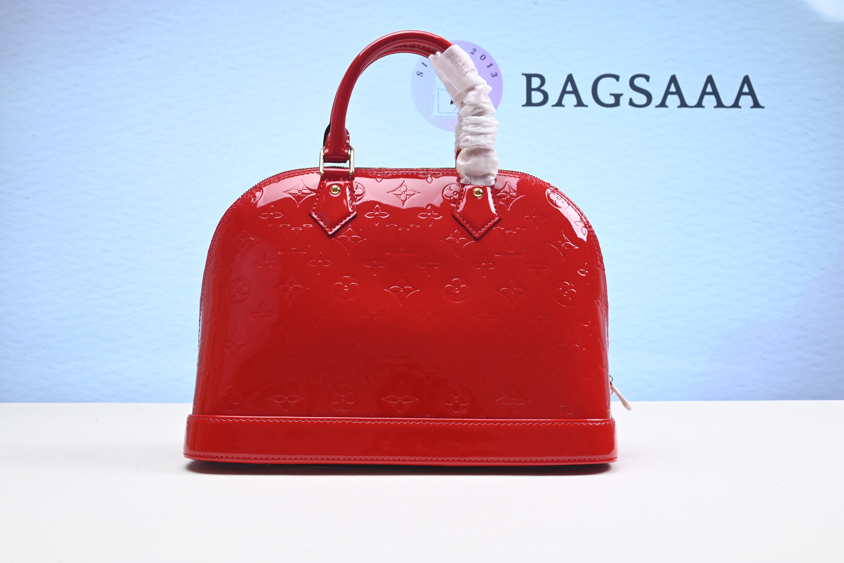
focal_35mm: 36
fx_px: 844
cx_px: 422
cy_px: 282
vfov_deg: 36.9
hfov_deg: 53.1
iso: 100
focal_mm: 36
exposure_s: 1/2
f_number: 16
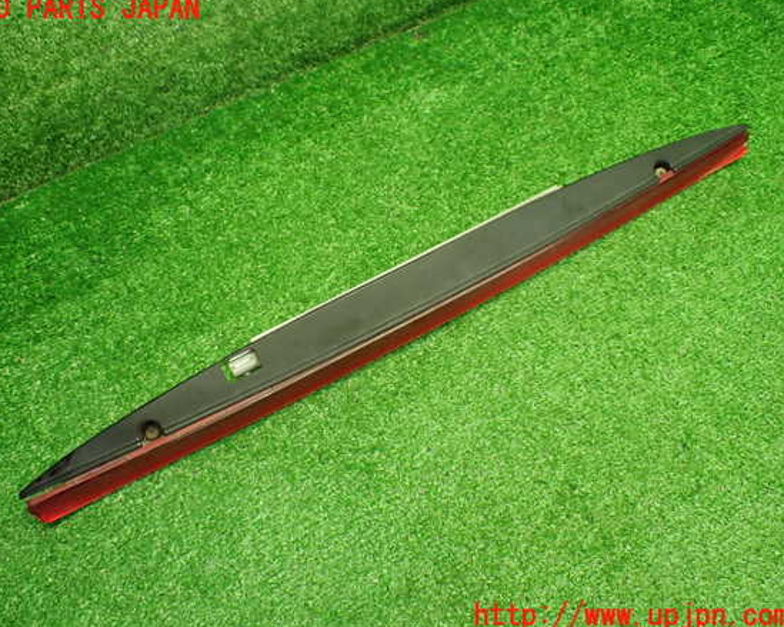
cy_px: 313
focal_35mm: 32
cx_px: 368
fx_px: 742
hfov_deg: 55.6
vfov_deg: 45.8
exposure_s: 1/125
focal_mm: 5.4
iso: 800
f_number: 2.3
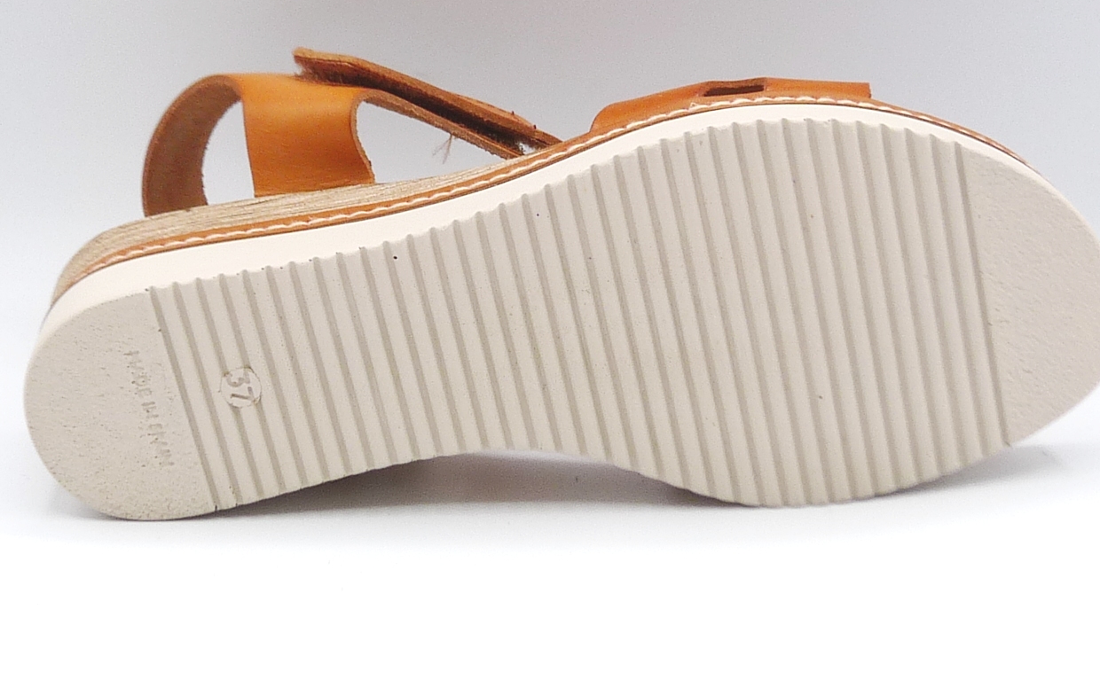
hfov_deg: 30.6
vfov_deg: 19.4
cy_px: 277
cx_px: 554
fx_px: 2009
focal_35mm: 67
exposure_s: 1/160
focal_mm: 4.8
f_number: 4
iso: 100
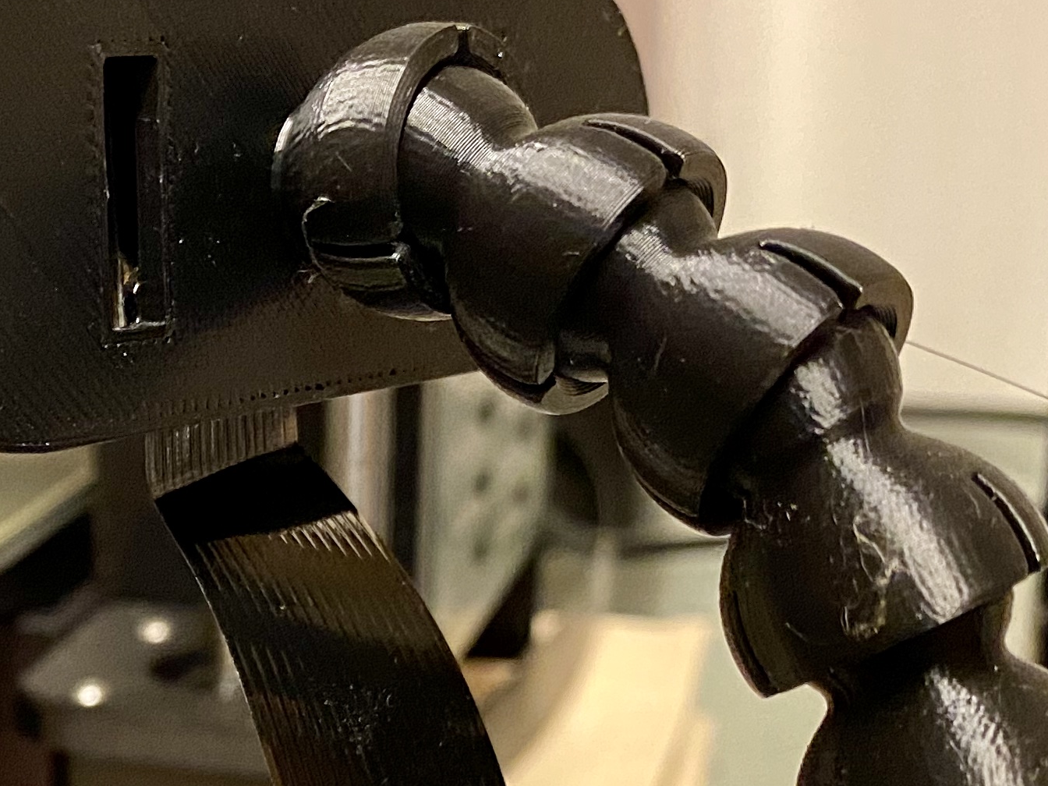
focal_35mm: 78
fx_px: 2361
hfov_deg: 23.5
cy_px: 756
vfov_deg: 18.5
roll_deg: +3.4
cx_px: -101
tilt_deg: -20.8
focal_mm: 4.25
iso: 400
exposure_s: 1/33
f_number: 1.8
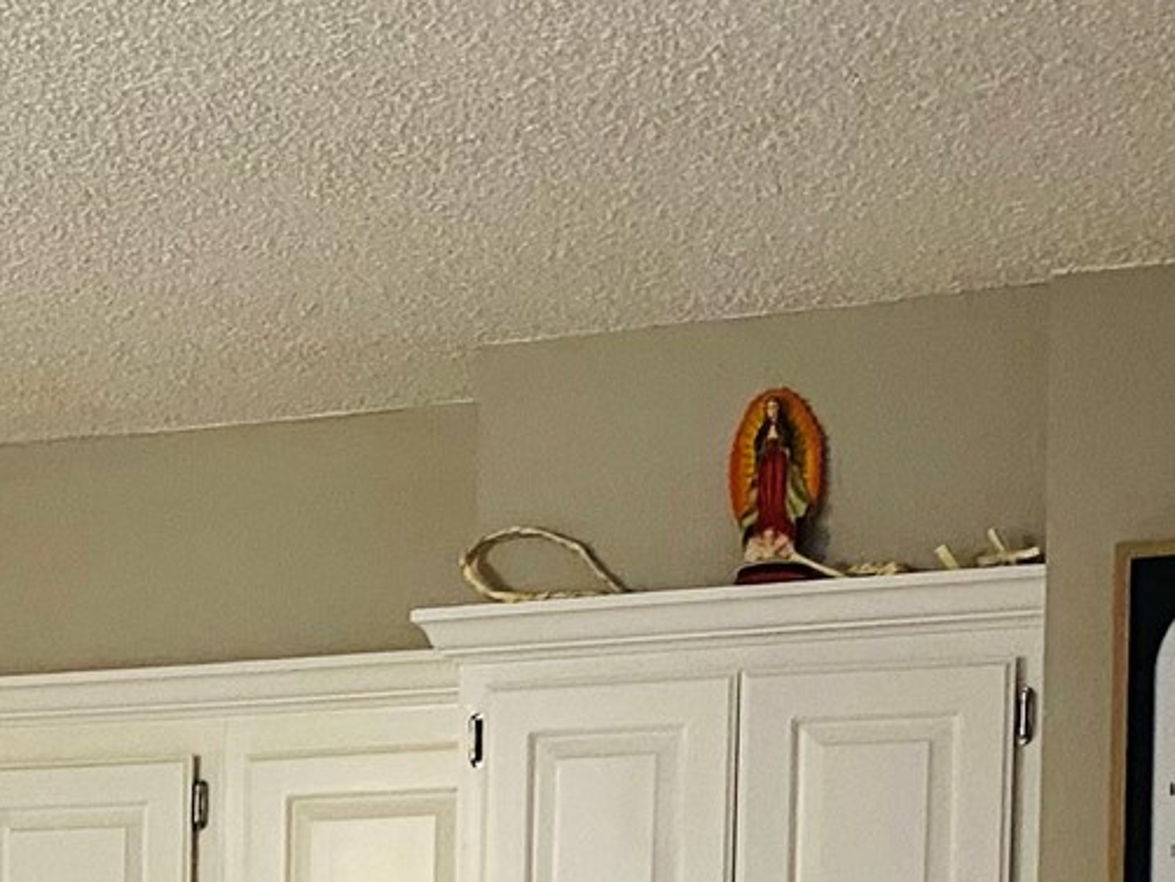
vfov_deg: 12.8
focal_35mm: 106
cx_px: -42
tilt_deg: -4.5
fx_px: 3600
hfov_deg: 18.0
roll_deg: +0.5
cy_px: 1521
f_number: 1.8
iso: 250
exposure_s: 1/60
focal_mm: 4.25
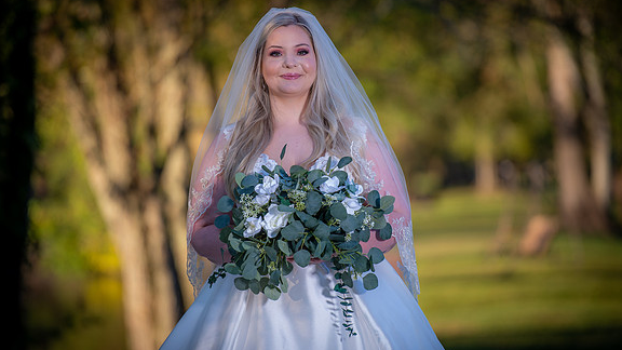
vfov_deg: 5.8
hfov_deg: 10.2
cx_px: 311
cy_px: 166
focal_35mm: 211
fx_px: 3480
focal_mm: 200
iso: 80
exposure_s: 1/250
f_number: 3.2
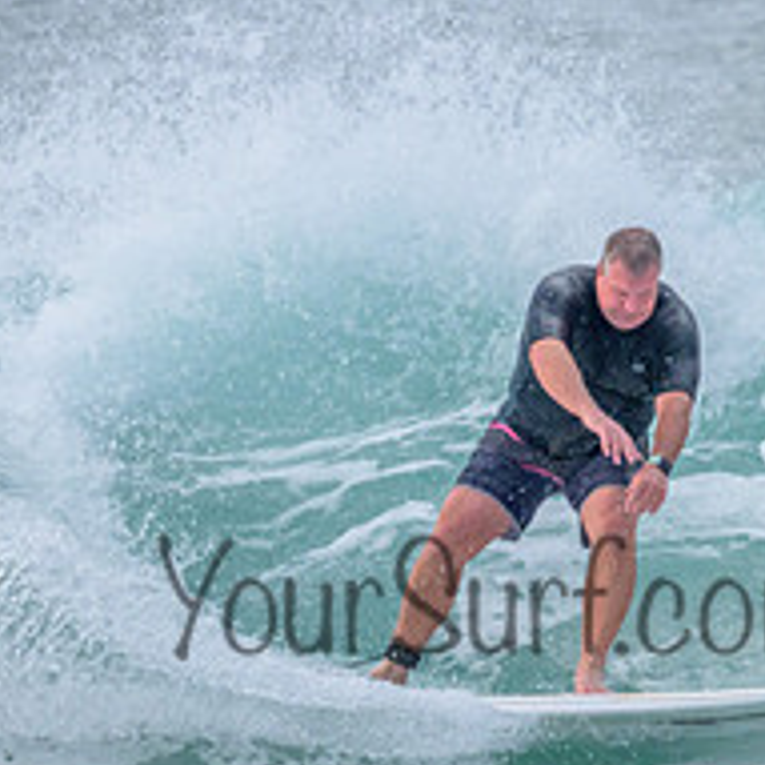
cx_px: 514
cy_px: 522
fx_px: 53781
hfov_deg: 0.8
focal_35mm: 2151
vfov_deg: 0.8
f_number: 11
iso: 1800
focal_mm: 800
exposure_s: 1/1250
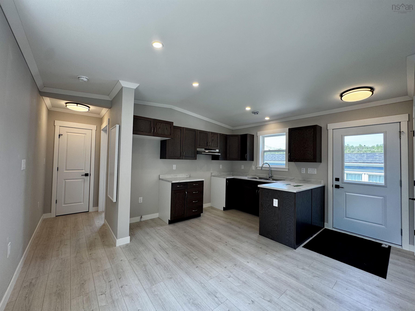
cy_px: 156
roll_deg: -1.0
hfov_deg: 102.1
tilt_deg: +1.6
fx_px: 168
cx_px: 208
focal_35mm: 14
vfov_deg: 85.7
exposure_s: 1/120
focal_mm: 2.22
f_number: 2.2
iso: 80
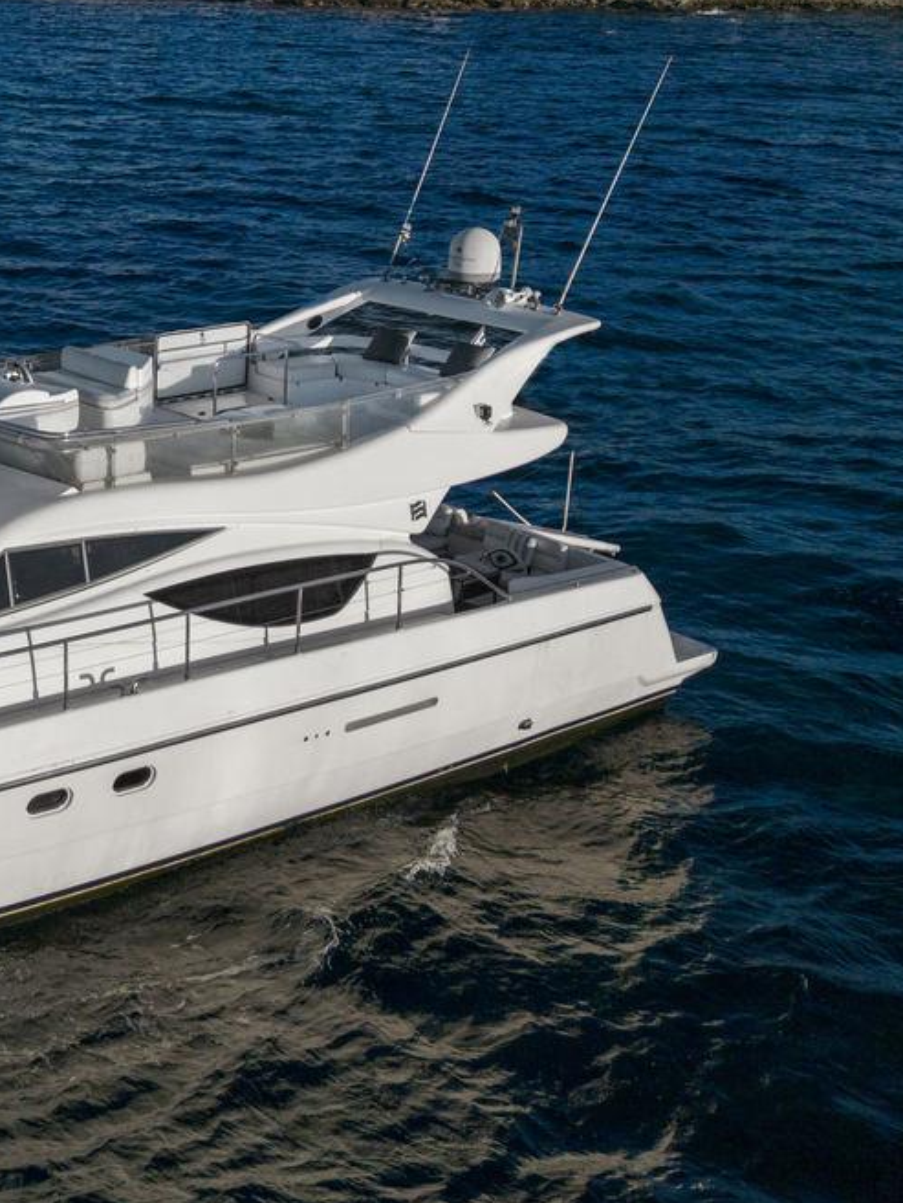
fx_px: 1843
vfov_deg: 35.2
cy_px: 271
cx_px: -185
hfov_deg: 24.8
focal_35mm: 53
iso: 110
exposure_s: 1/2500
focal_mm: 6.72
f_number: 1.7
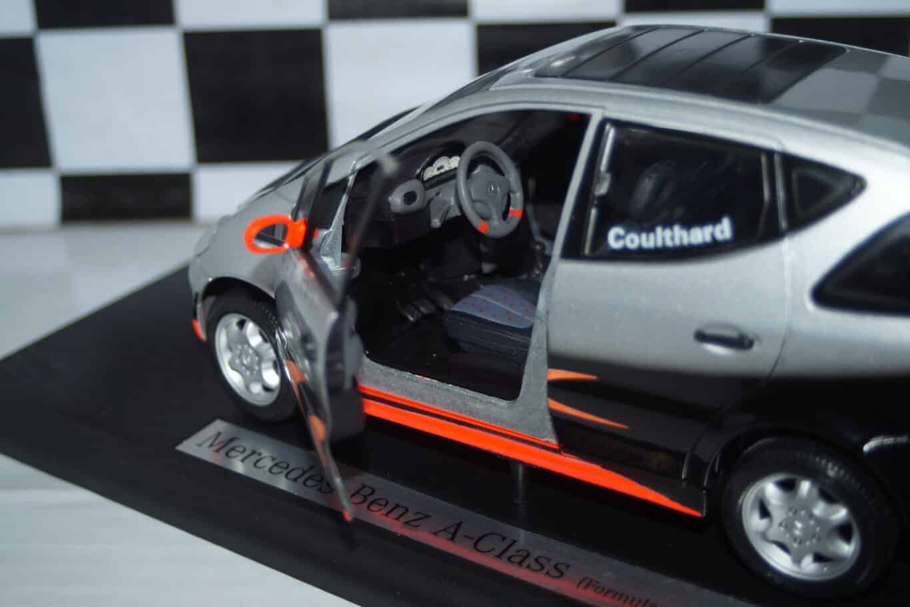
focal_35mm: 52
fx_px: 1327
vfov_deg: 25.8
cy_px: 304
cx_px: 455
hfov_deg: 37.8
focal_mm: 35
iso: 100
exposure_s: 1/80
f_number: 4
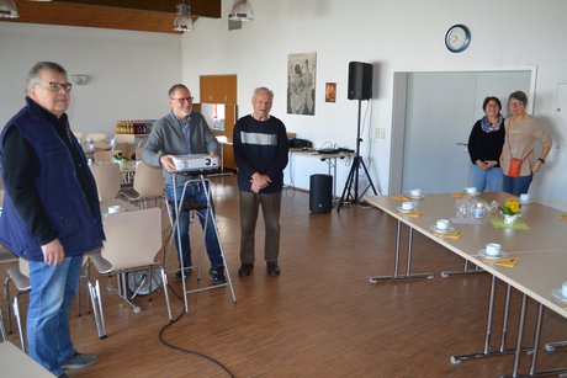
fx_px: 520
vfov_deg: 40.0
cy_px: 189
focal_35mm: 33
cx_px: 284
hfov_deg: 57.2
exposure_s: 1/60
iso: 1000
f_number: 3.8
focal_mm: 22
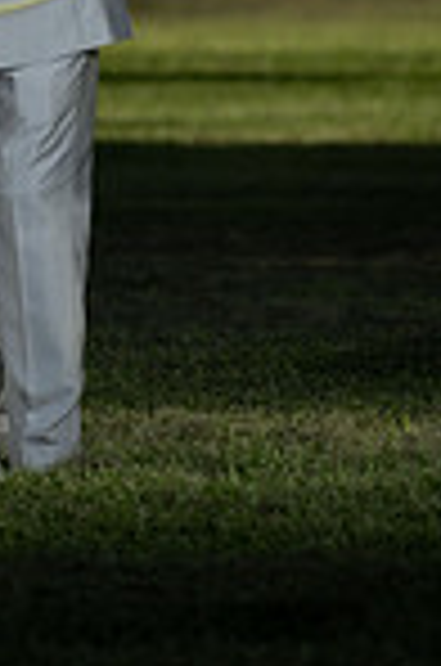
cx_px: -104
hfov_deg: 3.0
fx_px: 8436
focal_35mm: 457
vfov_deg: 4.5
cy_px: -310
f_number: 2.8
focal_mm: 150
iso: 320
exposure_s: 1/5000
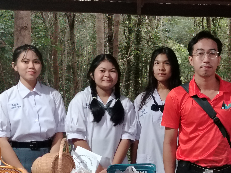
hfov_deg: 25.3
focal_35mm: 76
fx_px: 507
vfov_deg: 19.3
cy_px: 112
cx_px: 178
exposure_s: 1/20
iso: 2147
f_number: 1.75
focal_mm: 5.25
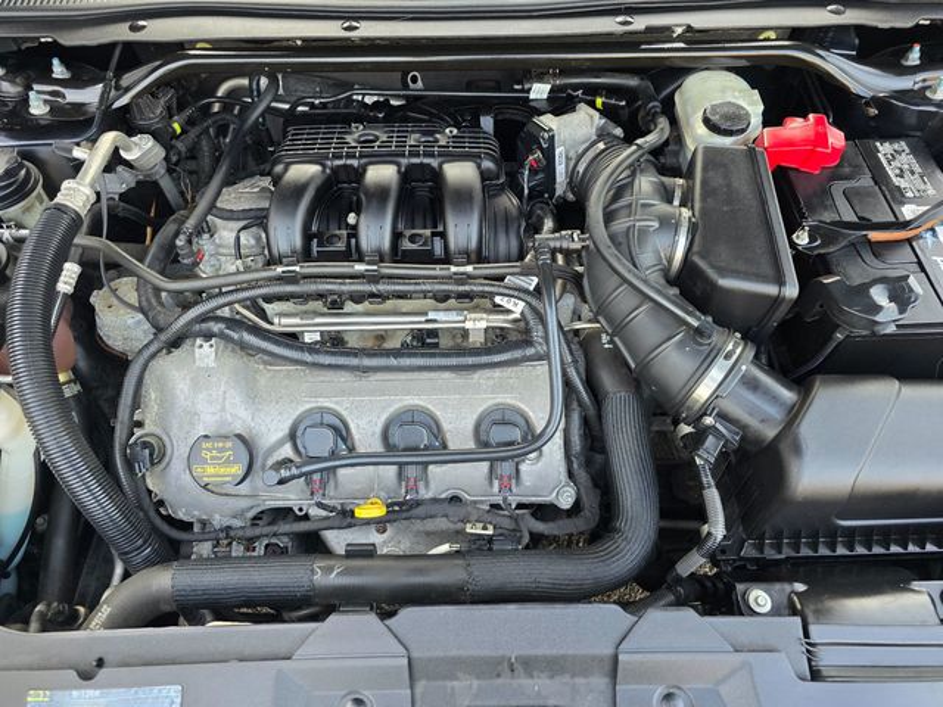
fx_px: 627
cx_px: 472
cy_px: 354
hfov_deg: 73.9
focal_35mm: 23
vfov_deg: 58.9
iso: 200
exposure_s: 1/120
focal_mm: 6.3
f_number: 1.7
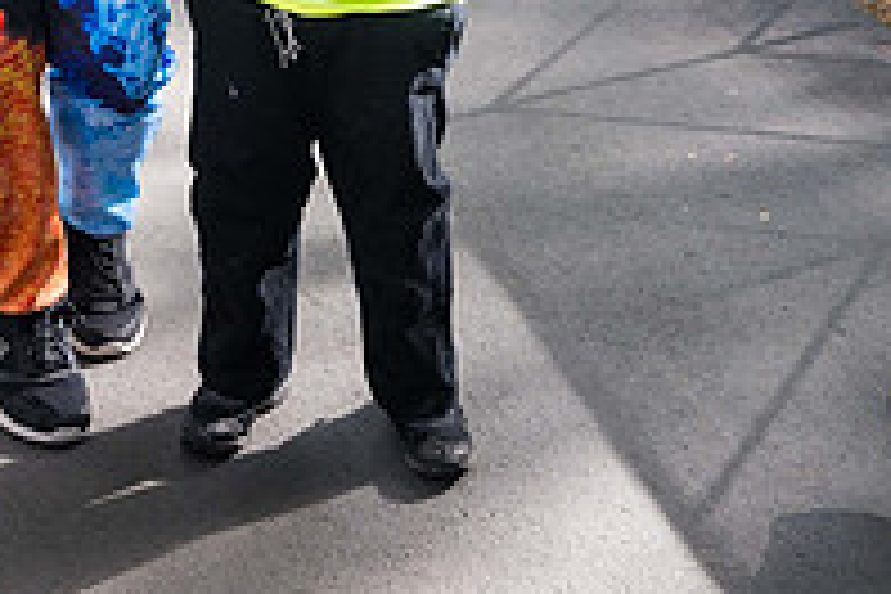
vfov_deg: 16.1
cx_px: 302
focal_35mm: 79
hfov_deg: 25.5
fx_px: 1955
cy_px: -245
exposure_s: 1/500
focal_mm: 27
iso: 400
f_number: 4
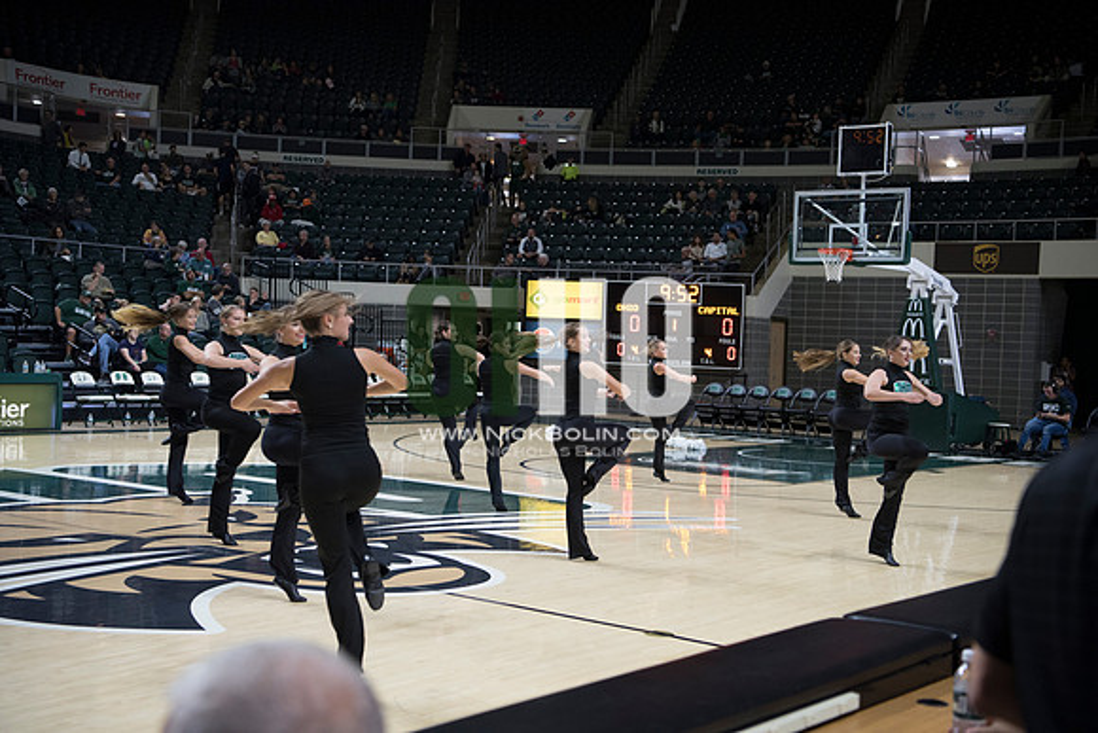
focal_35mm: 48
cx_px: 549
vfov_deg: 28.1
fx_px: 1464
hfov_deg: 41.1
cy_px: 366
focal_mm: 48
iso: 2000
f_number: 3.5
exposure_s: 1/500
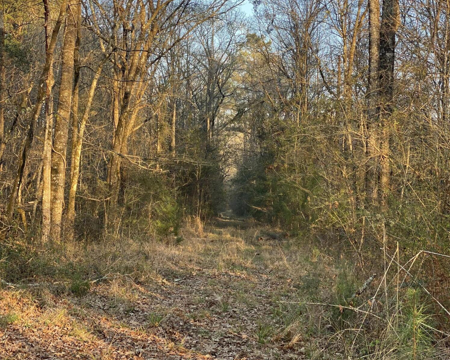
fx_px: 906
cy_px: 164
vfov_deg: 22.5
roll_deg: -1.2
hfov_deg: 27.9
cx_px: 226
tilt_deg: +3.2
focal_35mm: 68
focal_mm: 6
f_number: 2
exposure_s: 1/122
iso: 25
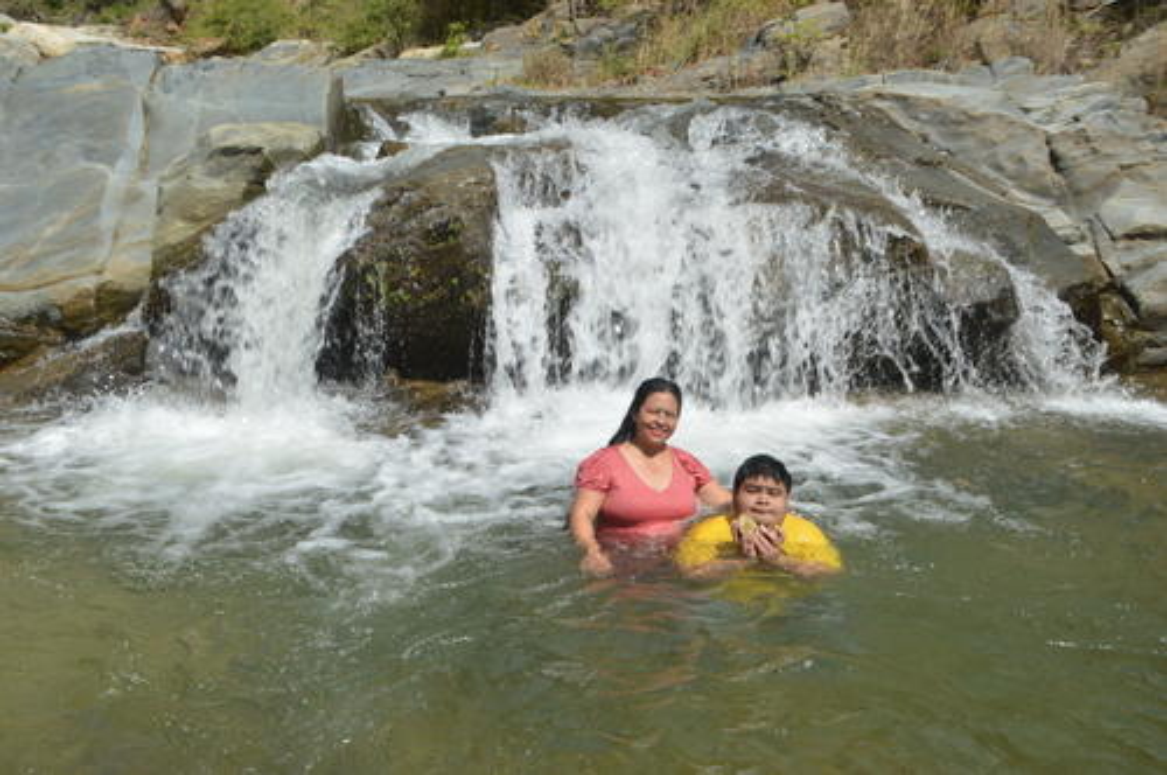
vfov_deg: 39.9
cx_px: 584
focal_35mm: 33
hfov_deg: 57.3
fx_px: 1068
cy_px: 388
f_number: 14
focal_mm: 22
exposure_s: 1/125
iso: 100
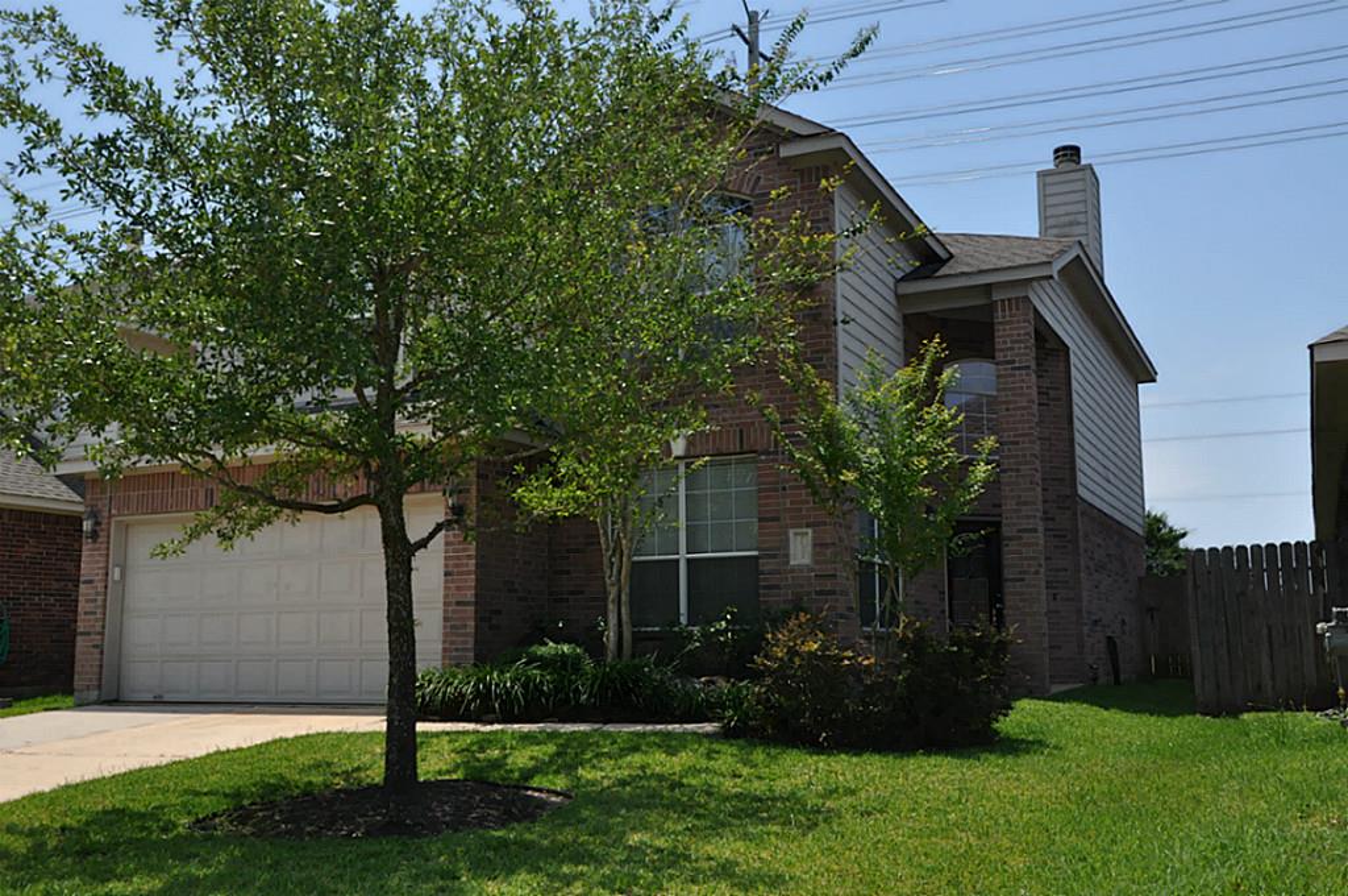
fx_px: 1346
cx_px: 674
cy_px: 448
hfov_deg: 53.2
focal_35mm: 36
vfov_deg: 36.8
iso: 250
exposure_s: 1/500
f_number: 11
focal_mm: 24
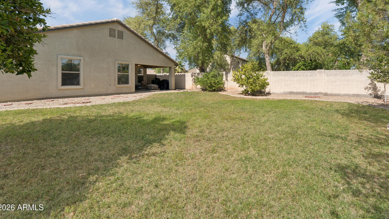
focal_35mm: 16
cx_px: 209
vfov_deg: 65.8
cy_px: 79
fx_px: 165
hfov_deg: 99.2
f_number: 9
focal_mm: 14
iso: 100
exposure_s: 1/250
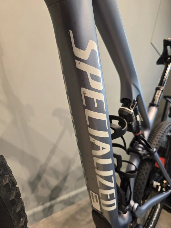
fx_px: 151
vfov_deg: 73.9
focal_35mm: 23
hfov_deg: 58.9
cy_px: 114
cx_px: 86
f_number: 1.7
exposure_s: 1/50
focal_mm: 6.3
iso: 100
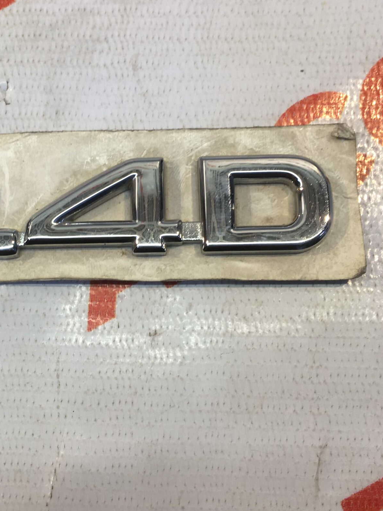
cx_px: 97
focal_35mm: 47
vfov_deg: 40.4
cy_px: 244
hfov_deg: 30.4
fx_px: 693
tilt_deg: -76.6
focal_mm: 4.15
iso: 25
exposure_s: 1/33
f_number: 2.2
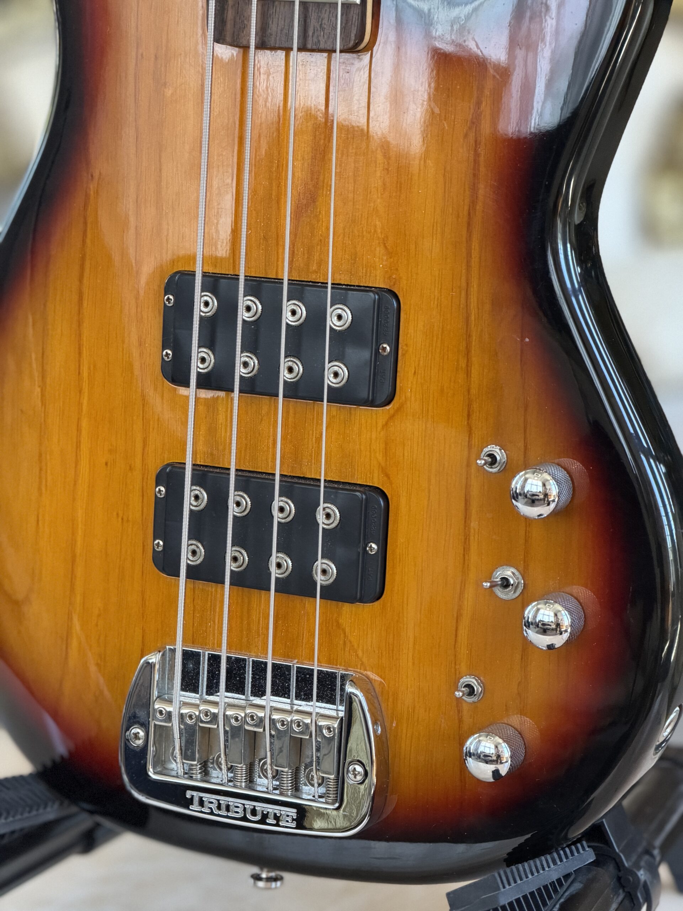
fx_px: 2631
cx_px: 342
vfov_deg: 19.6
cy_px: 456
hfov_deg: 14.8
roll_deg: +0.1
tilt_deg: -12.0
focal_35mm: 100
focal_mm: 16.89
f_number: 2.8
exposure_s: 1/97
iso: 500
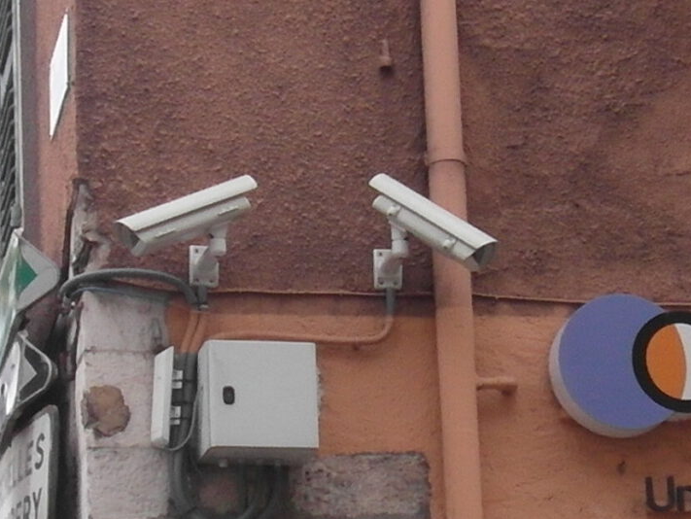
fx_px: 1897
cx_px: 321
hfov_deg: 20.6
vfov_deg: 15.6
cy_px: 257
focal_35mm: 95
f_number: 4.6
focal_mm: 4
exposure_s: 1/125
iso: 80
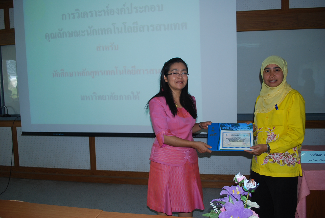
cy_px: 109
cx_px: 162
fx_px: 271
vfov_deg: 43.7
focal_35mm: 30
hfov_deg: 61.9
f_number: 3.8
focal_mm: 20
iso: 200
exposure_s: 1/60
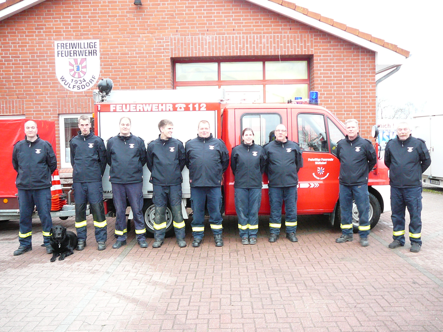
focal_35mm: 35
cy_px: 166
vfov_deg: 40.7
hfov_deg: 52.6
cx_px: 222
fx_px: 448
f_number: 2.8
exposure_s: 1/8
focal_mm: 5.2
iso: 200
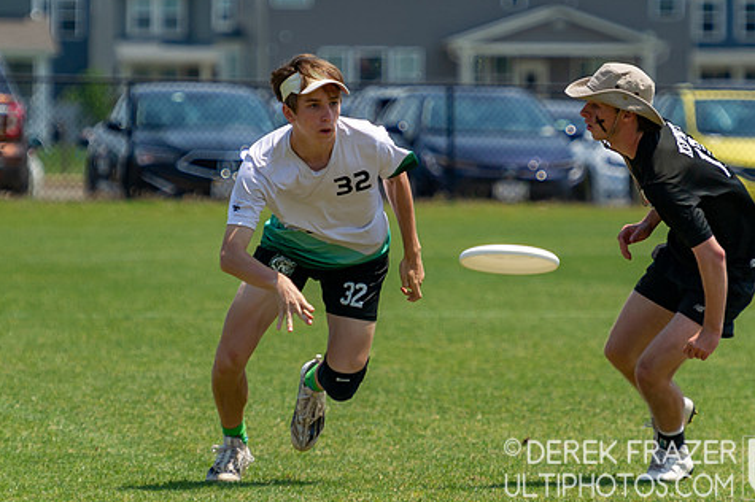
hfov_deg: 4.6
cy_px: 134
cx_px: 358
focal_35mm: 447
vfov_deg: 3.1
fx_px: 9368
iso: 250
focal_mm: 210
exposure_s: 1/3200
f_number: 4
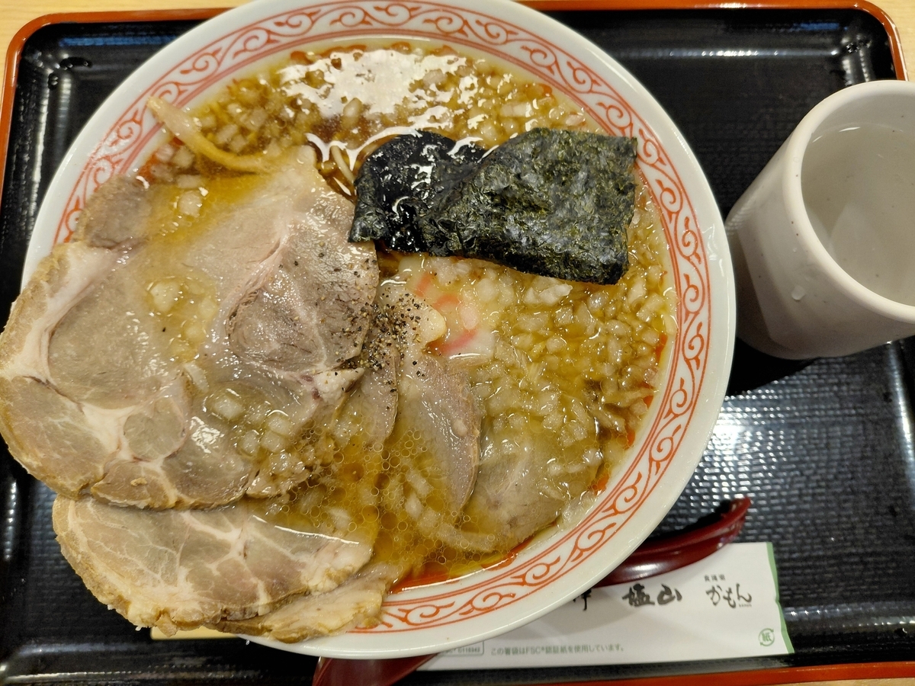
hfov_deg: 69.4
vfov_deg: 54.9
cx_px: 458
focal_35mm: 25
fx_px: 661
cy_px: 343
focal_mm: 4.69
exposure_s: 1/120
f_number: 1.8
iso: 125
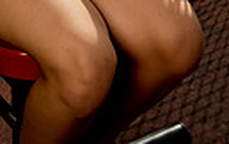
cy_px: -236
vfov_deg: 6.9
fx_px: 1112
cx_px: -18
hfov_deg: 11.6
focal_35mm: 178
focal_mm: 50
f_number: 6.3
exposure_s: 1/250
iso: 50
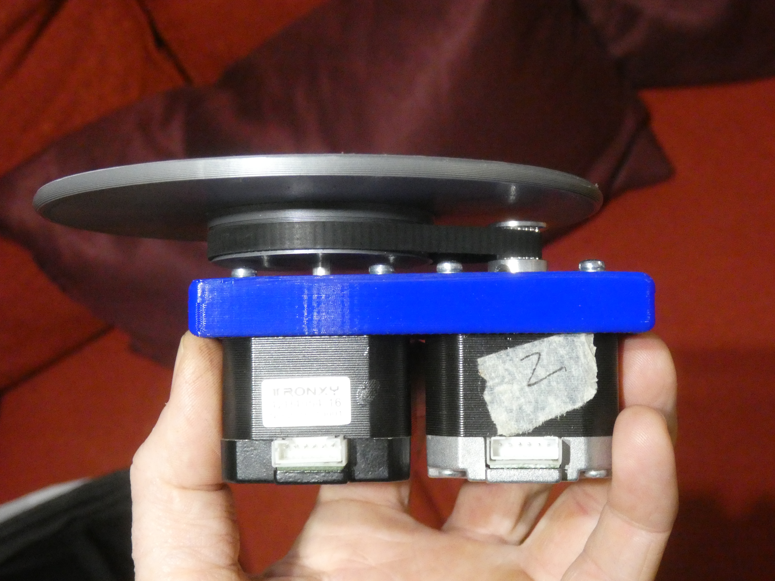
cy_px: 290
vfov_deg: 26.6
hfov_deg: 34.9
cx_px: 388
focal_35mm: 55
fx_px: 1231
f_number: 4
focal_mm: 9.9
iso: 1600
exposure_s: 1/20
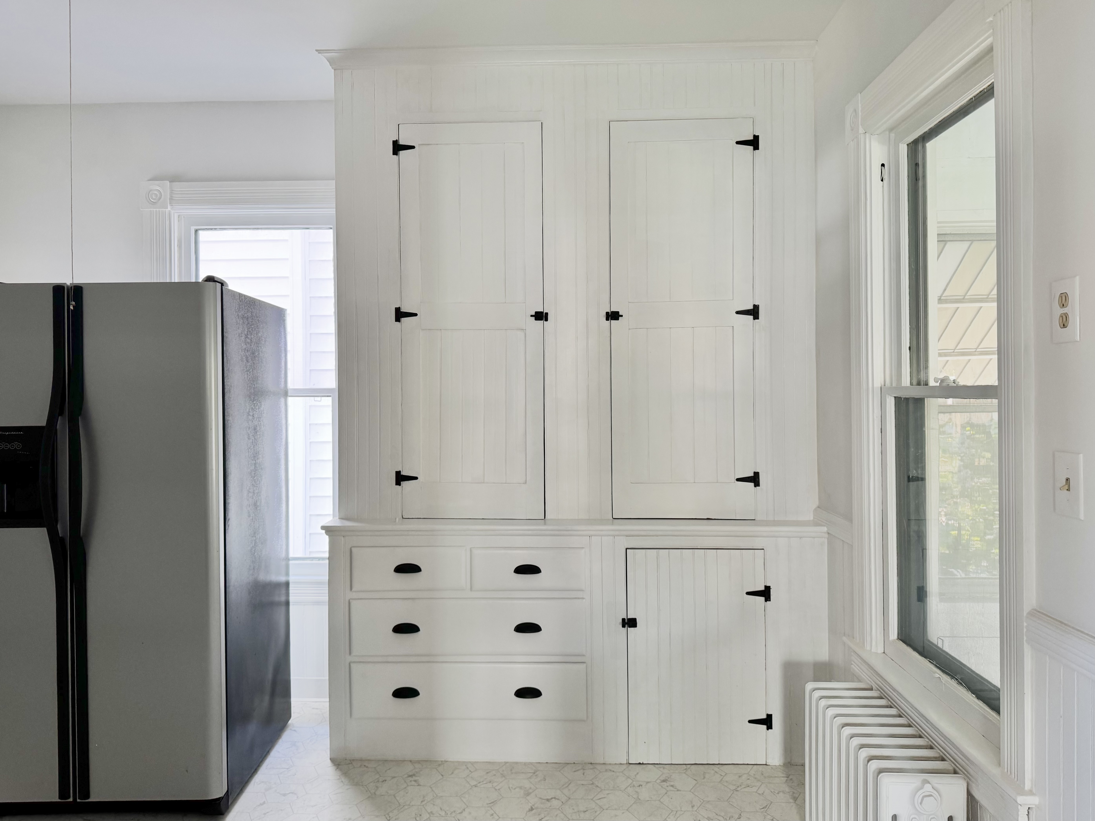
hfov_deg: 71.6
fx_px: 759
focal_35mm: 24
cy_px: 410
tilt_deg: -1.9
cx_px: 548
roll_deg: +1.0
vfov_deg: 56.8
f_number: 1.78
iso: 200
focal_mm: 6.76
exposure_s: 1/77
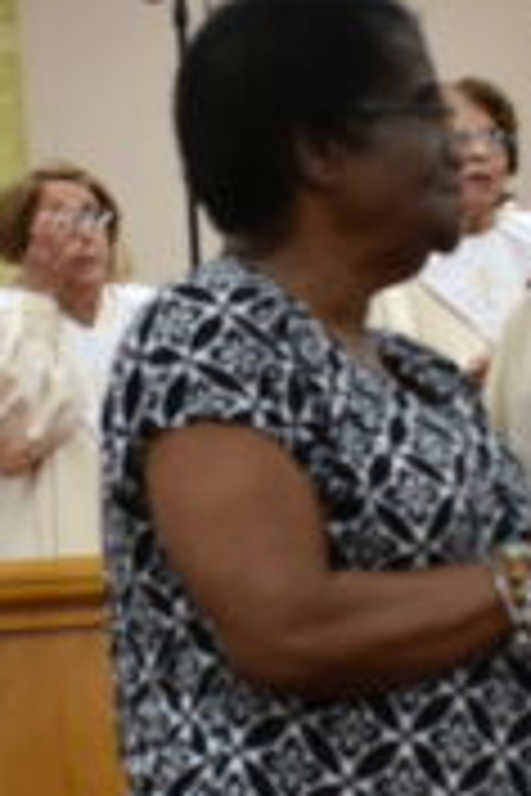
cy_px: 596
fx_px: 4226
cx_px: 634
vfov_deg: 10.7
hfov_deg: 7.1
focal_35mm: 191
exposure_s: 1/125
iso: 800
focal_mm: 22
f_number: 5.6
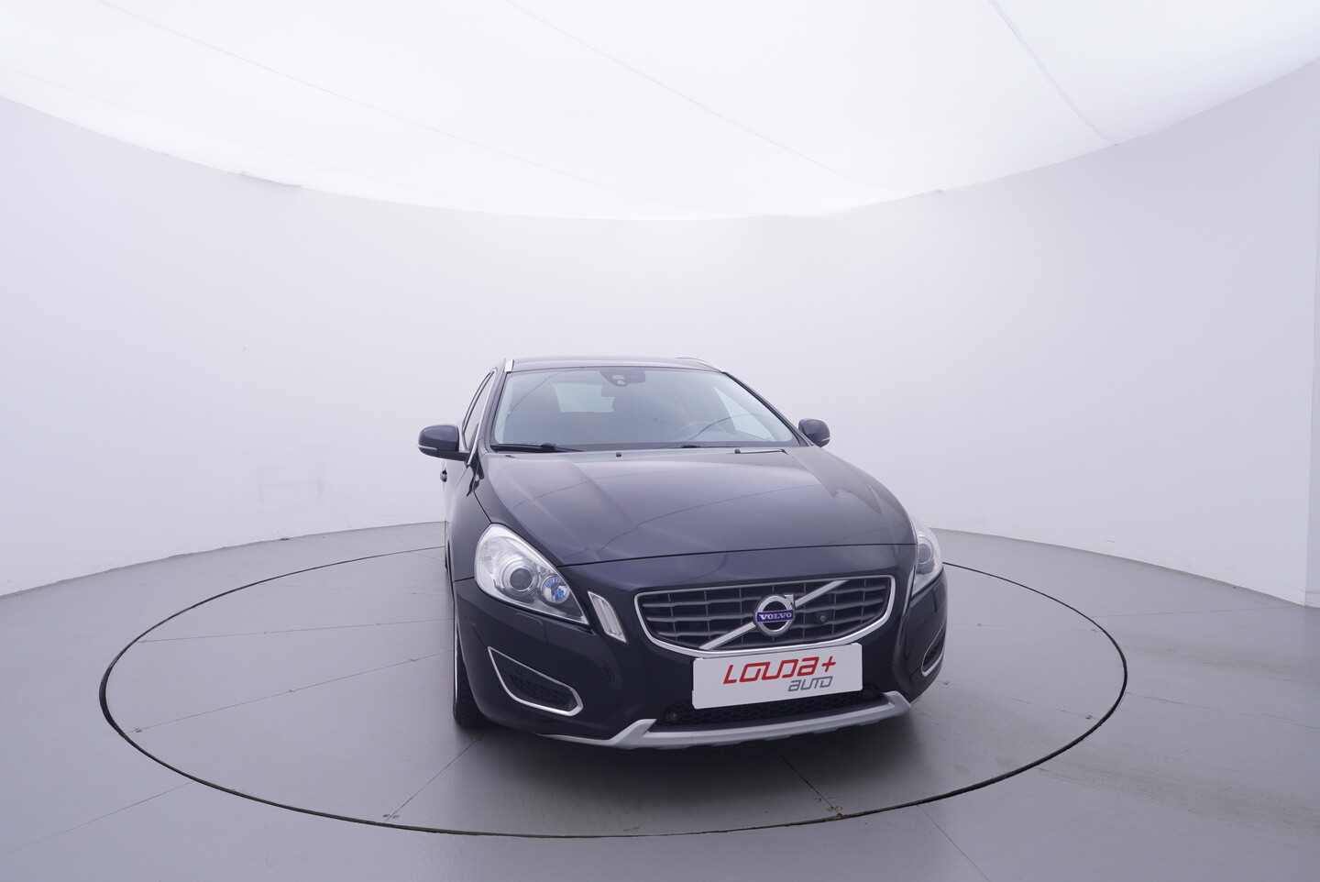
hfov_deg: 77.3
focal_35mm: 22
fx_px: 825
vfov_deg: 56.2
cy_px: 441
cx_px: 660
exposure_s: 1/80
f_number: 5
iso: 200
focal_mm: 15
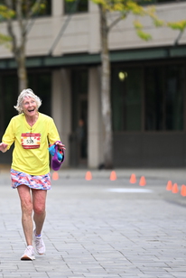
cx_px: 27
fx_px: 2760
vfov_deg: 5.8
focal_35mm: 357
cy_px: 141
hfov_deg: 3.9
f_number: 2.8
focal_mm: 200
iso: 640
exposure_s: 1/1600
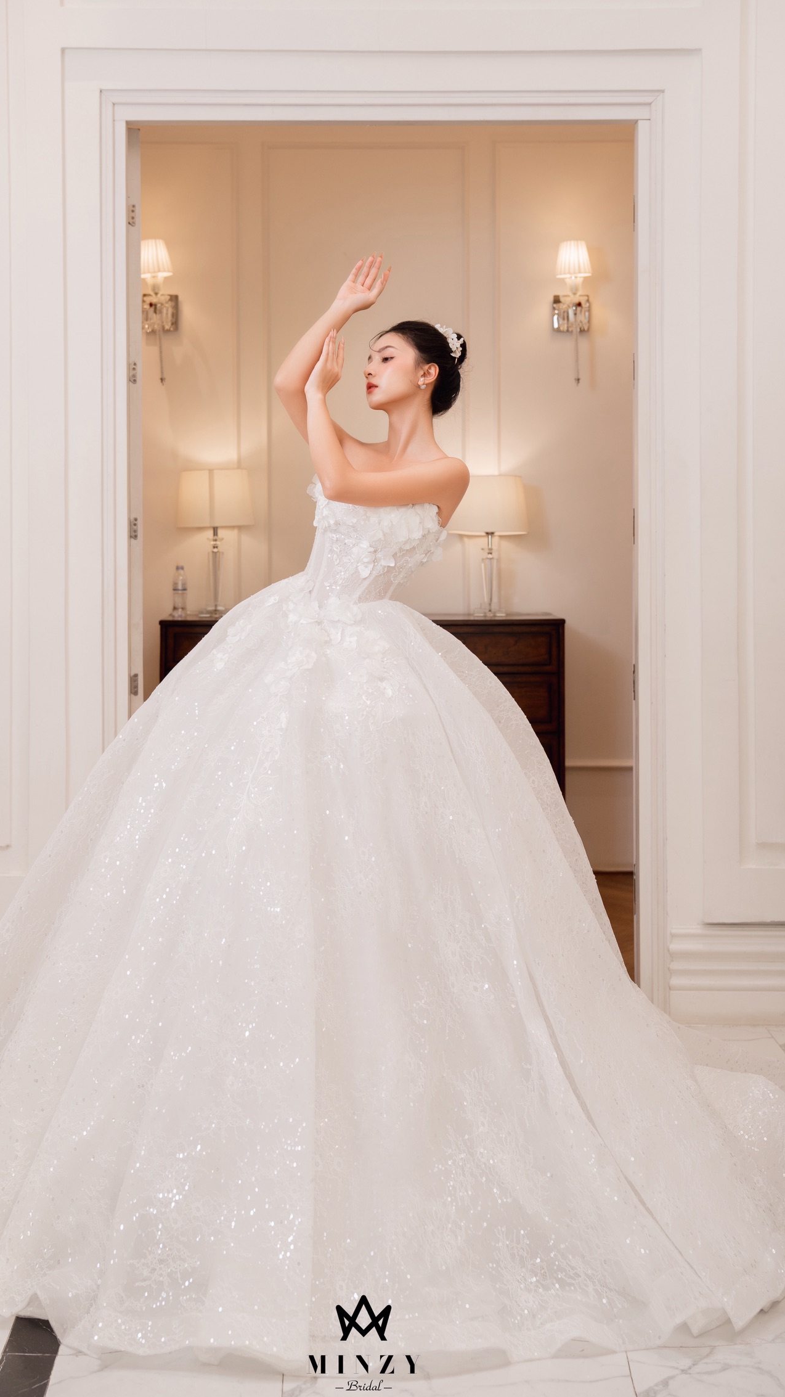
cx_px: 364
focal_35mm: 49
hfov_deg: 24.4
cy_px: 706
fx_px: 1814
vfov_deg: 42.1
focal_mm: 46
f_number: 3.5
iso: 500
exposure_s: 1/200
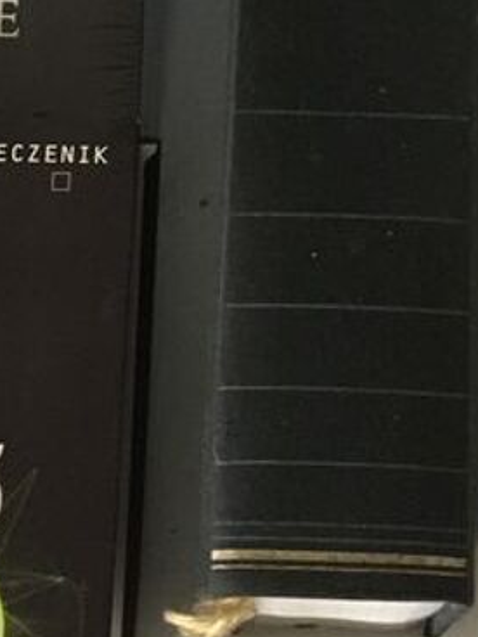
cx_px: 345
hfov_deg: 14.1
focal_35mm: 105
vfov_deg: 17.6
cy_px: -181
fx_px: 1933
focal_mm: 4.15
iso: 320
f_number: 2.2
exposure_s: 1/17
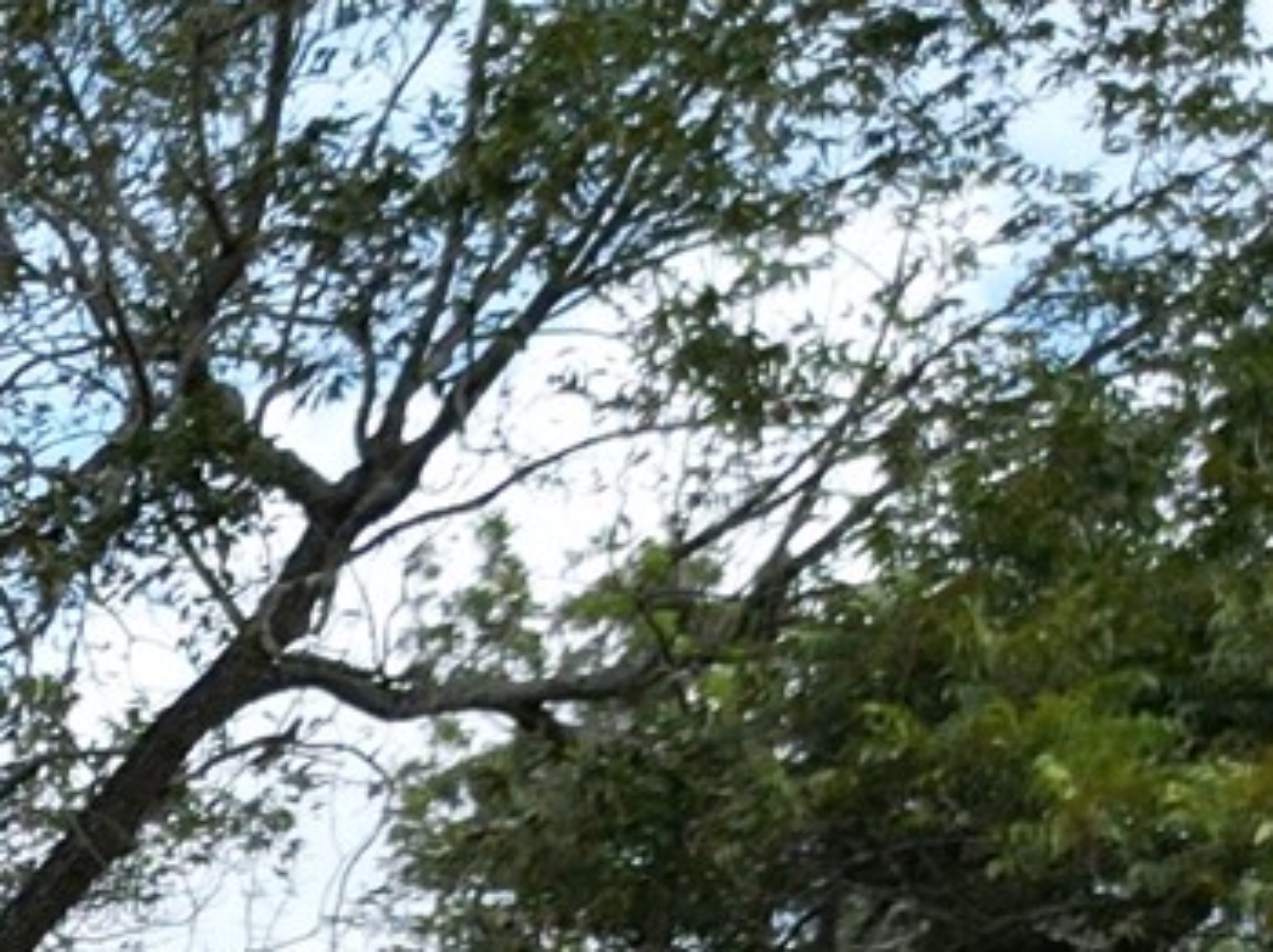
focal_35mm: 141
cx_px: -1649
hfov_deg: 11.8
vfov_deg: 9.4
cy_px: 2258
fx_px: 5180
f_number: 1.7
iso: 130
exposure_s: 1/1500
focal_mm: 6.72
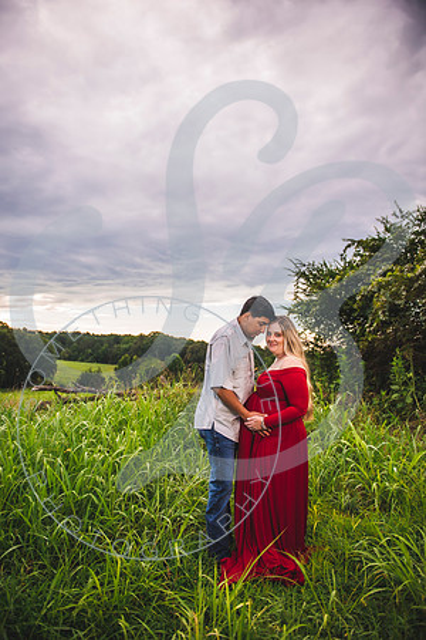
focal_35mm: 24
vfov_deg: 73.7
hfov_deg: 53.1
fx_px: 426
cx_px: 213
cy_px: 320
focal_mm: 24
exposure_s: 1/500
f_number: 2.8
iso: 100
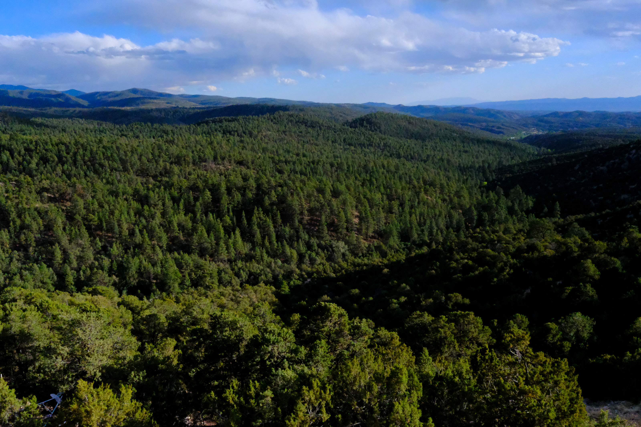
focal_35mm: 35
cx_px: 320
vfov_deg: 37.8
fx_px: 623
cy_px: 214
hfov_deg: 54.4
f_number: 16
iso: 12800
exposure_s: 1/4000
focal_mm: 23
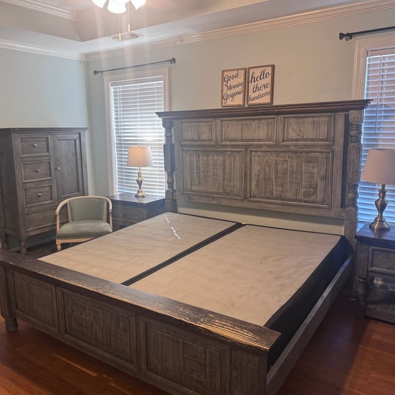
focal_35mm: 29
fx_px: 374
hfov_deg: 55.4
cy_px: 196
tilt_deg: -9.1
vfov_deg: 55.6
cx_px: 166
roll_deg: +0.9
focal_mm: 6.76
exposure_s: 1/60
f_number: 1.78
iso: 160
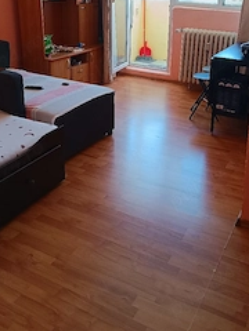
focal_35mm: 40
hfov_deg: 35.9
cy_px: 84
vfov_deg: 45.2
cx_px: 134
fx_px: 384
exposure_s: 1/101
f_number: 1.88
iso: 178
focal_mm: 5.59
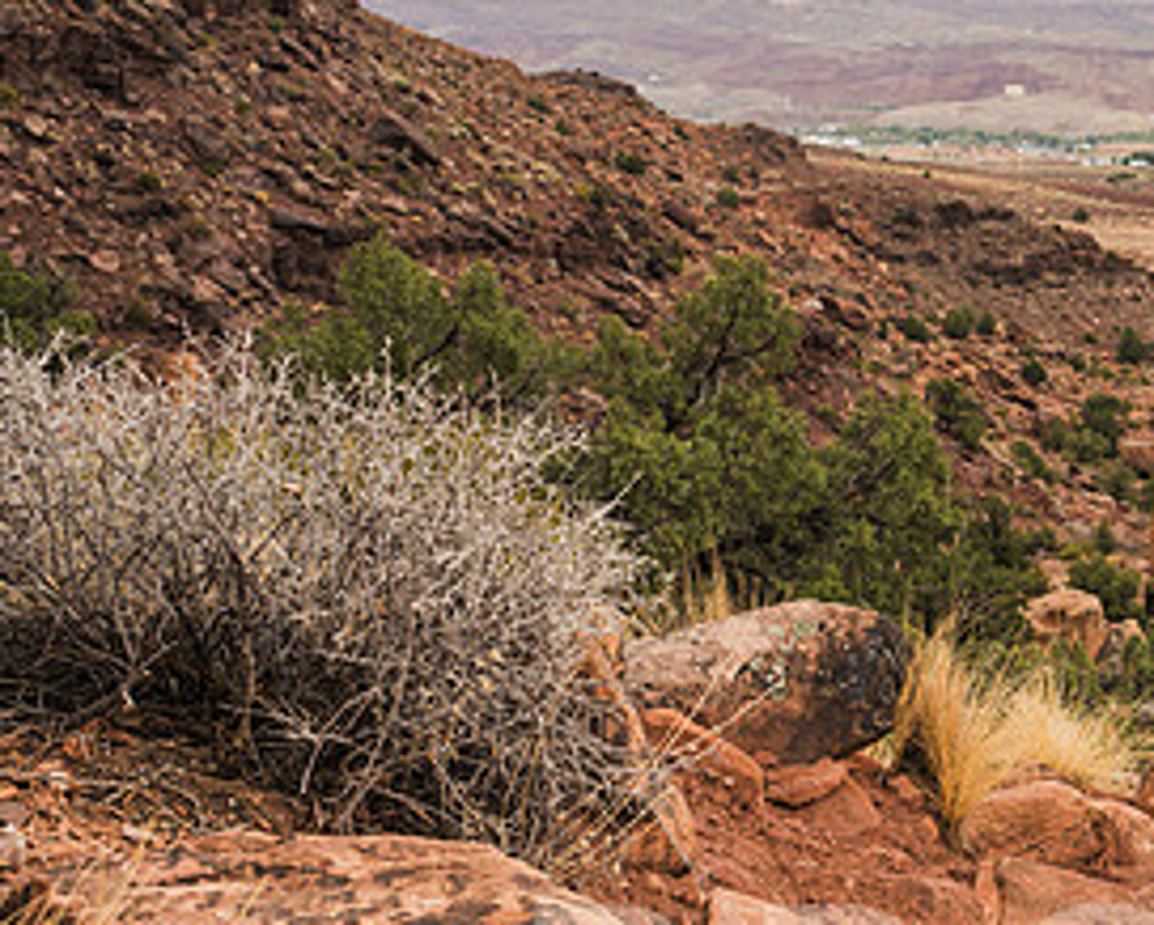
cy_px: 541
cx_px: 1141
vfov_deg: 19.0
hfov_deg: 22.7
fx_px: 2768
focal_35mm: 81
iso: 250
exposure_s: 1/320
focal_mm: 40
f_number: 6.3
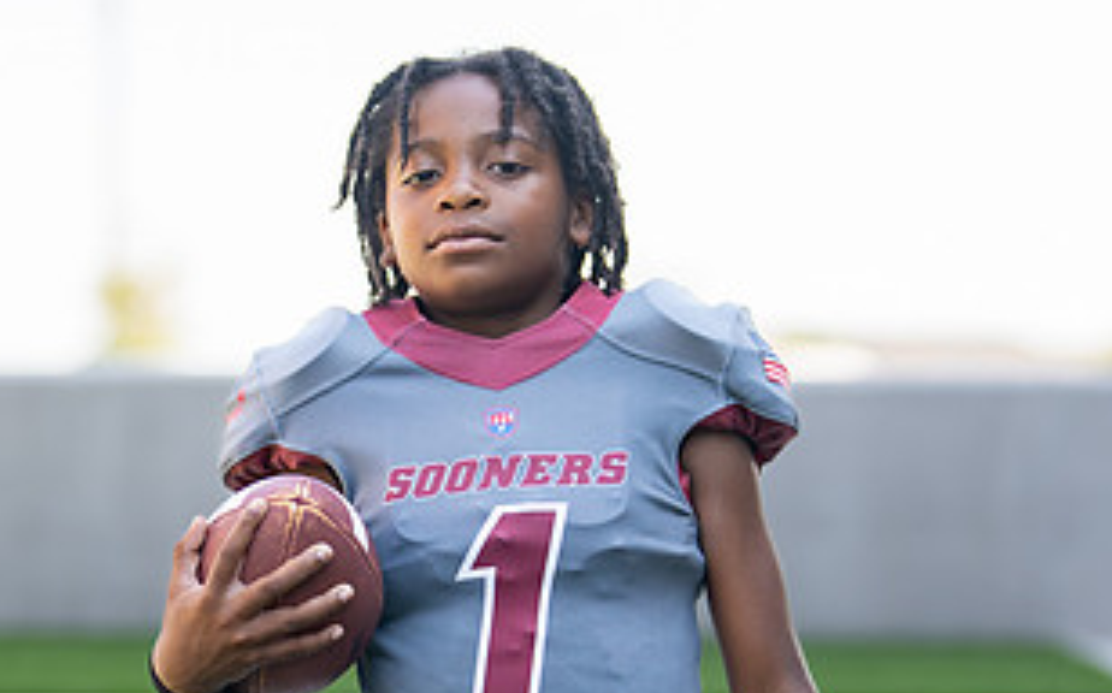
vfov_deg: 11.5
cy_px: 589
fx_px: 3422
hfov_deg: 18.5
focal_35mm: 113
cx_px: 517
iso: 100
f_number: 1.2
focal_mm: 50
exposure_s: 1/1600
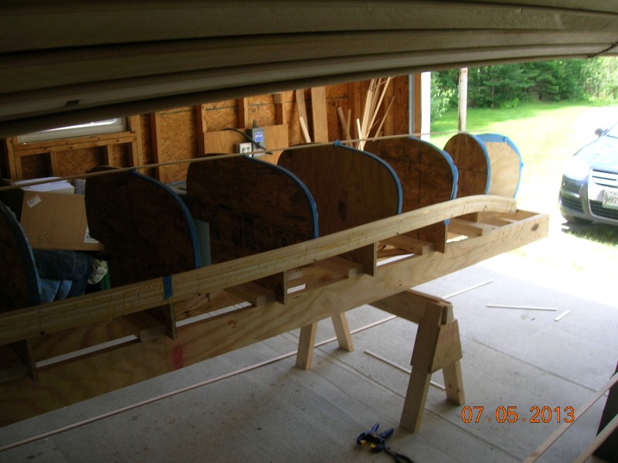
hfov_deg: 54.0
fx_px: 607
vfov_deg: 41.8
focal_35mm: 34
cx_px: 309
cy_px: 232
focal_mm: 5.7
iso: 50
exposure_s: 1/37.8
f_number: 4.9
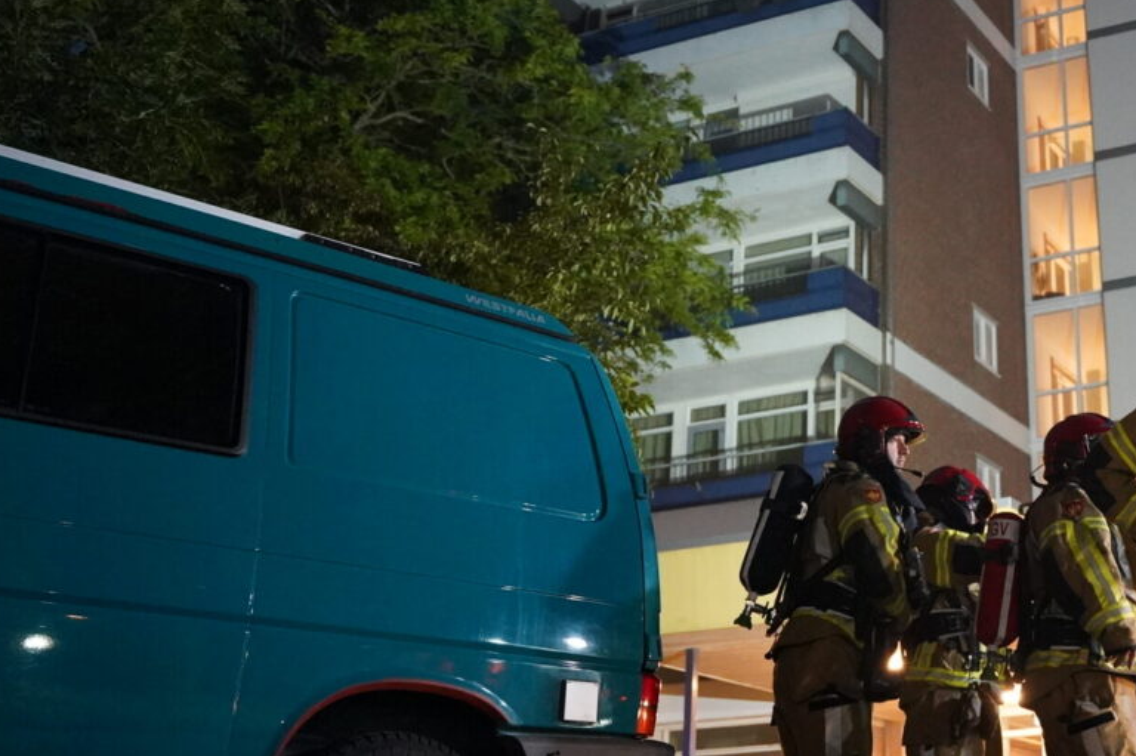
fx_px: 1577
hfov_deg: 36.8
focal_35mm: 50
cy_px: 152
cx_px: 1046
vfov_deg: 26.5
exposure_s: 1/80
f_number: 2.8
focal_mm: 24
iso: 10000
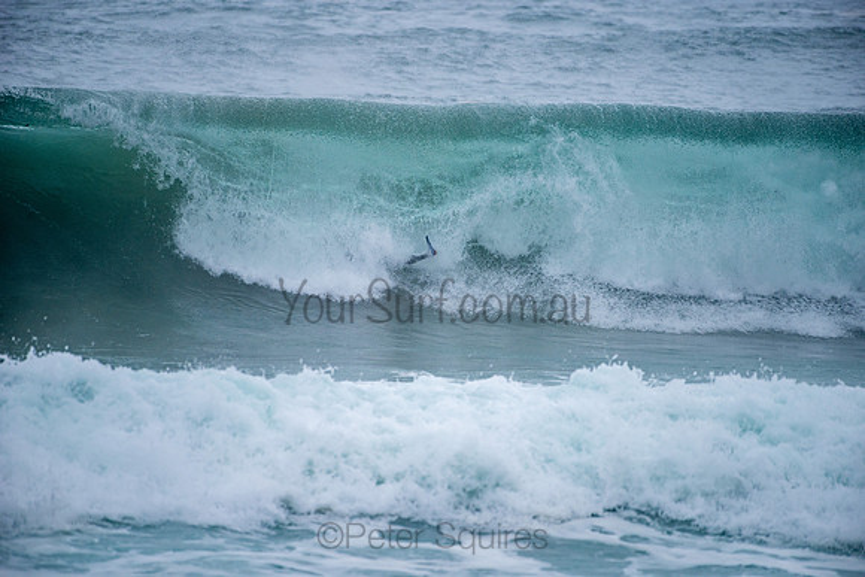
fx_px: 12016
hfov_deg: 4.1
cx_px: 432
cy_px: 288
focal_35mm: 500
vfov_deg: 2.8
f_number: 5.6
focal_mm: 500
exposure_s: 1/1000
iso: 280
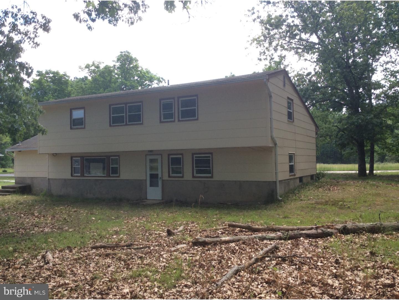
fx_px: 369
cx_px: 200
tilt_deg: +3.2
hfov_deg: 56.8
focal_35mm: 32
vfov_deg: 44.2
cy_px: 150
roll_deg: +1.7
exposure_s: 1/454
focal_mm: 3.3
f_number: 2.4
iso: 32
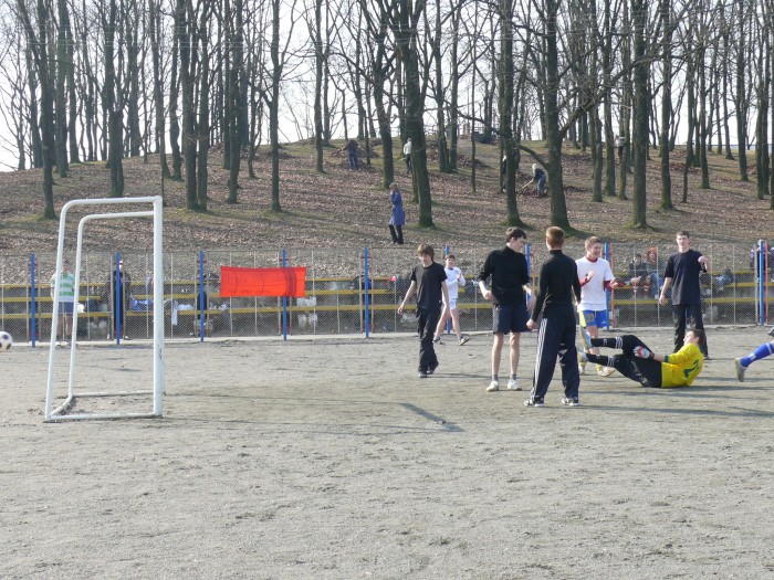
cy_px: 290
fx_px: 1543
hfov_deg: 28.2
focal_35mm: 69
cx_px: 387
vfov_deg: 21.3
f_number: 5
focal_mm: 11
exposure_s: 1/200
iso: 100
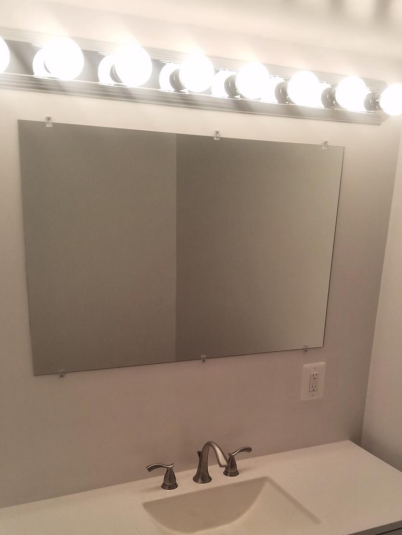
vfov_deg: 50.2
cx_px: 224
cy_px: 369
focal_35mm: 36
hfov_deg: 39.6
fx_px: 557
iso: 80
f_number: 1.7
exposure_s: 1/120
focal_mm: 4.2
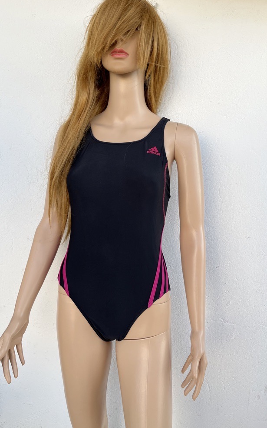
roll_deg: +0.1
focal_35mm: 28
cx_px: 128
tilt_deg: -9.3
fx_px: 326
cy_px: 216
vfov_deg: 66.5
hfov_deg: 44.5
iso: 50
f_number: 1.6
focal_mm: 5.1
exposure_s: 1/394
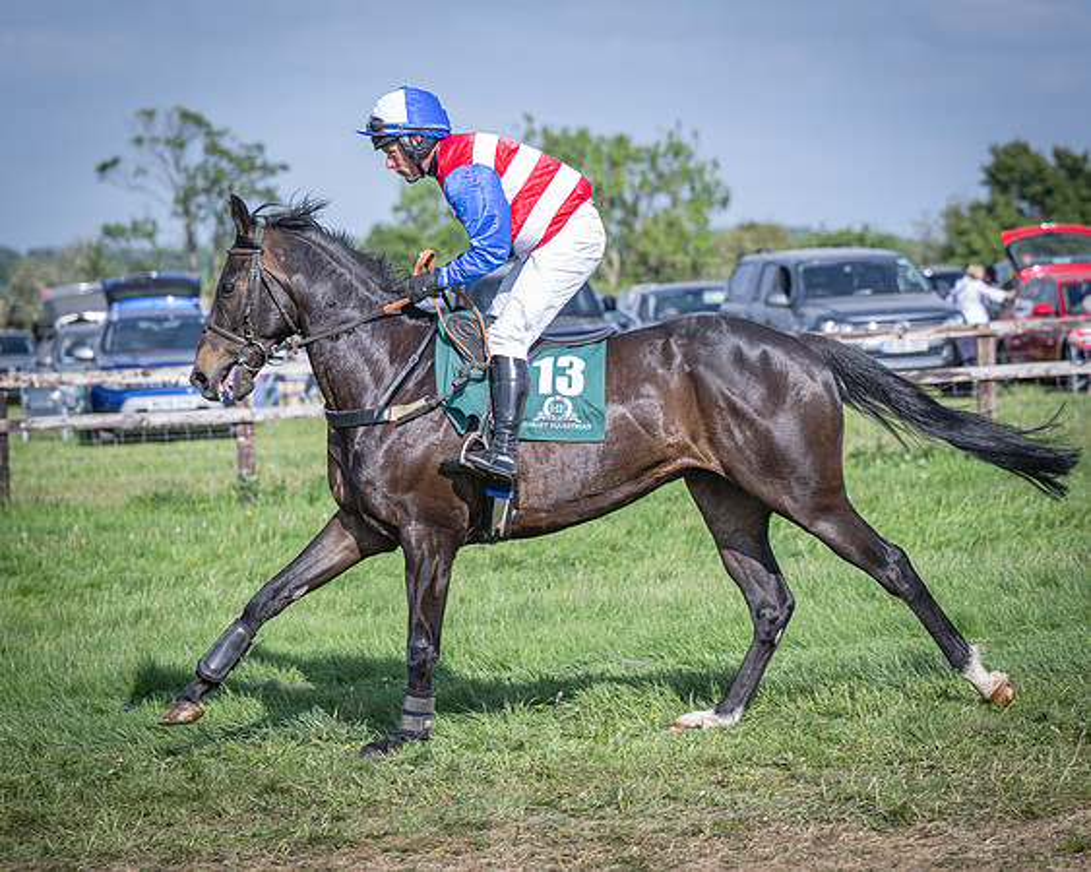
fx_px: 4424
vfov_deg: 11.3
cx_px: 672
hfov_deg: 14.0
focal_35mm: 137
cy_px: 521
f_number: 3.5
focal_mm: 100
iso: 200
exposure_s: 1/1600
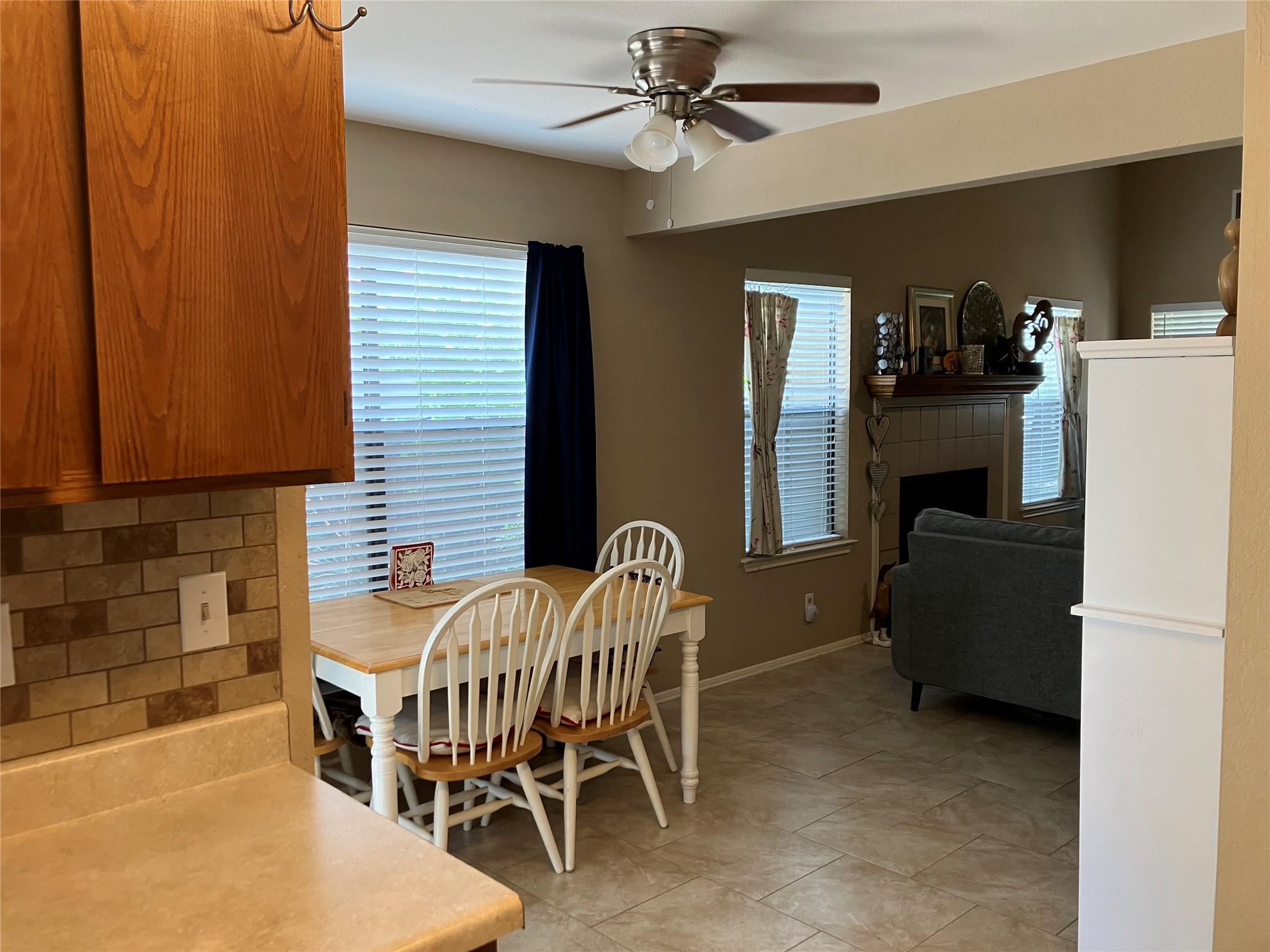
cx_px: 635
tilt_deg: -4.8
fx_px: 1027
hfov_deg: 63.4
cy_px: 476
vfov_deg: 49.7
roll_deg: +0.7
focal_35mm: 28
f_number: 1.8
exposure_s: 1/60
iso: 64
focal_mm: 3.99
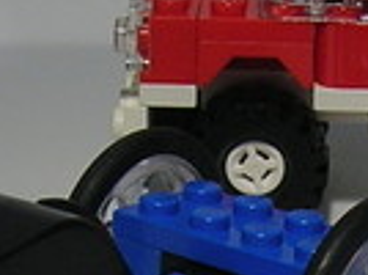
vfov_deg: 6.4
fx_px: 2420
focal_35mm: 228
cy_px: 430
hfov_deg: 8.6
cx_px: 442
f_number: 2.9
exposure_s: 1/53.7
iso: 50
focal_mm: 5.7
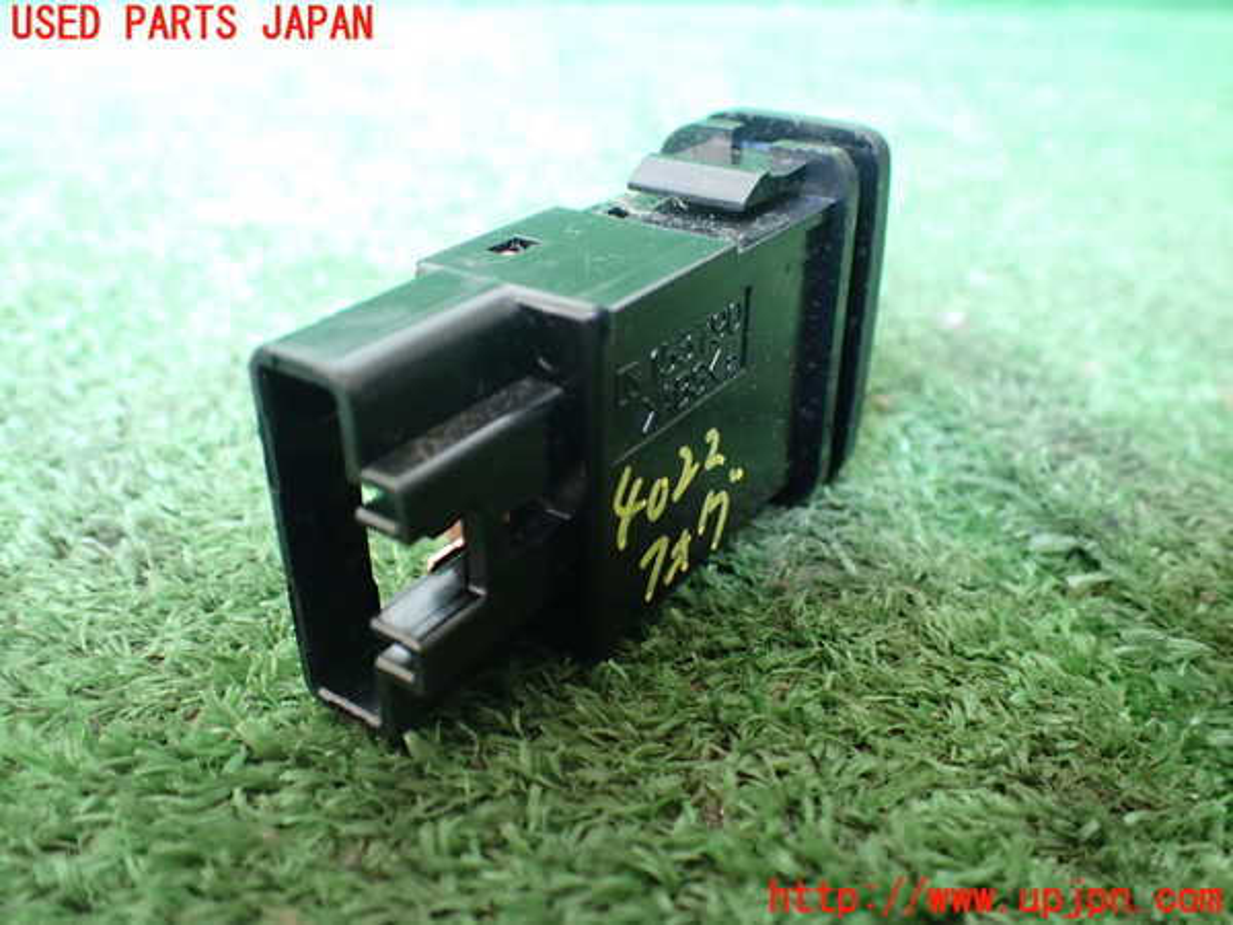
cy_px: 462
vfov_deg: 46.8
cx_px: 616
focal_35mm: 30
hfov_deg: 60.0
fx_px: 1069
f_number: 2.3
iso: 800
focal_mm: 5.4
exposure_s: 1/50
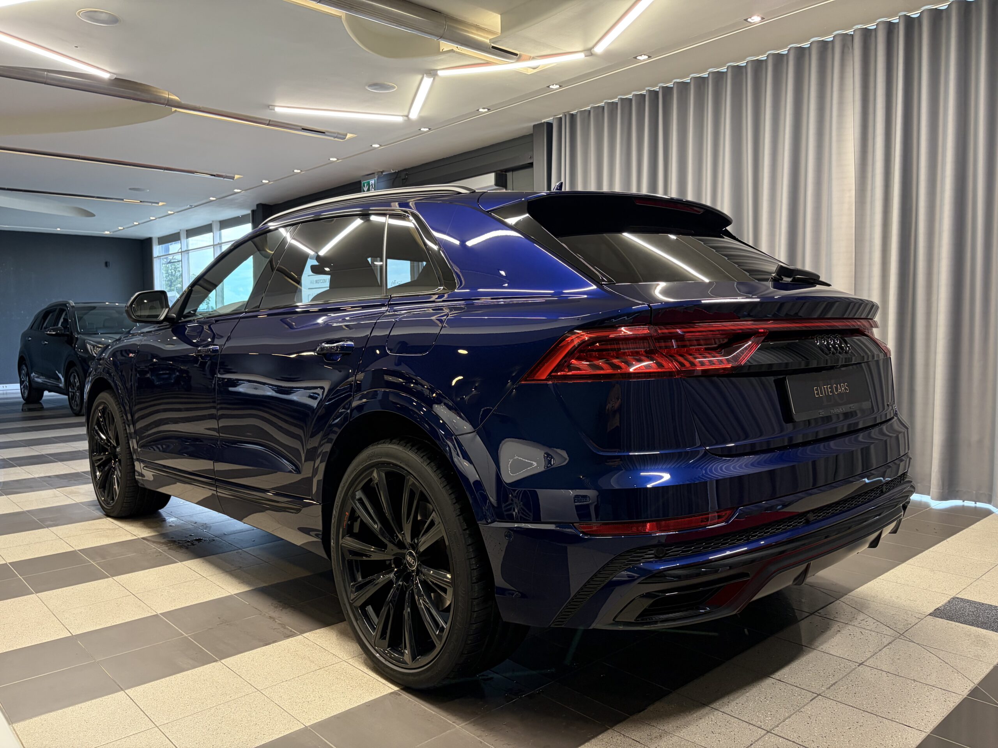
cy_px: 374
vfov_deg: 53.1
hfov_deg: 67.3
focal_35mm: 26
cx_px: 499
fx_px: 750
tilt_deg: -3.9
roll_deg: +1.1
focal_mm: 5.96
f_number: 1.6
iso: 160
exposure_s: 1/50
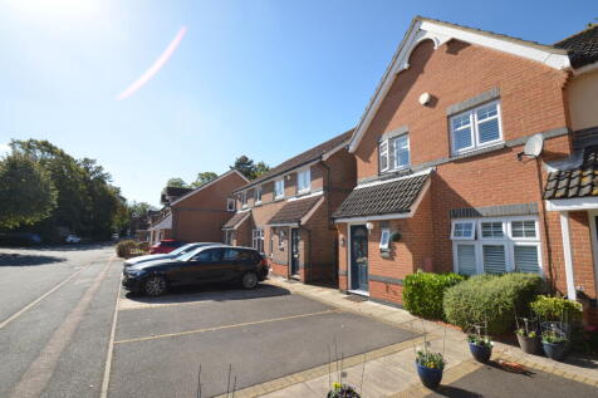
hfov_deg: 100.4
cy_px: 199
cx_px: 299
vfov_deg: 77.3
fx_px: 249
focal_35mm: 15
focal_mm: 10
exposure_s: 1/200
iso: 100
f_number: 8
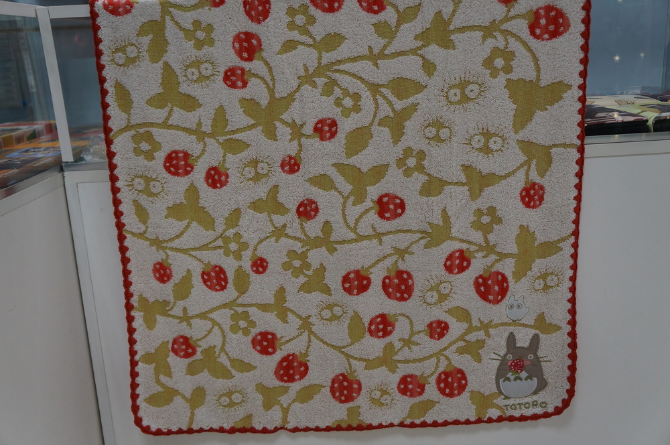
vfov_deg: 36.8
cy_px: 222
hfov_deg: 53.2
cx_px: 335
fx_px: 669
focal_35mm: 36
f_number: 4
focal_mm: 24
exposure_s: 1/60
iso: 500
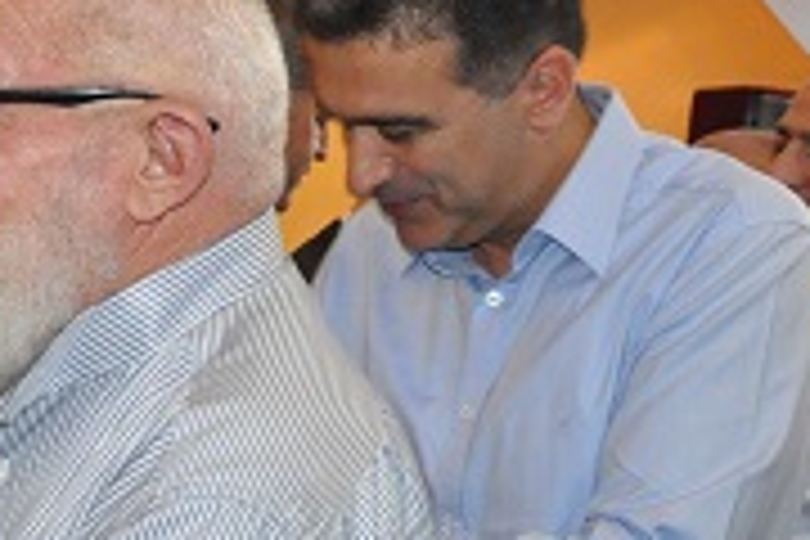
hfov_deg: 22.0
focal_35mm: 87
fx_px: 1966
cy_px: 351
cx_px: -86
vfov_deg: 15.6
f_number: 5.6
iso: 3200
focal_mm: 21
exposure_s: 1/60
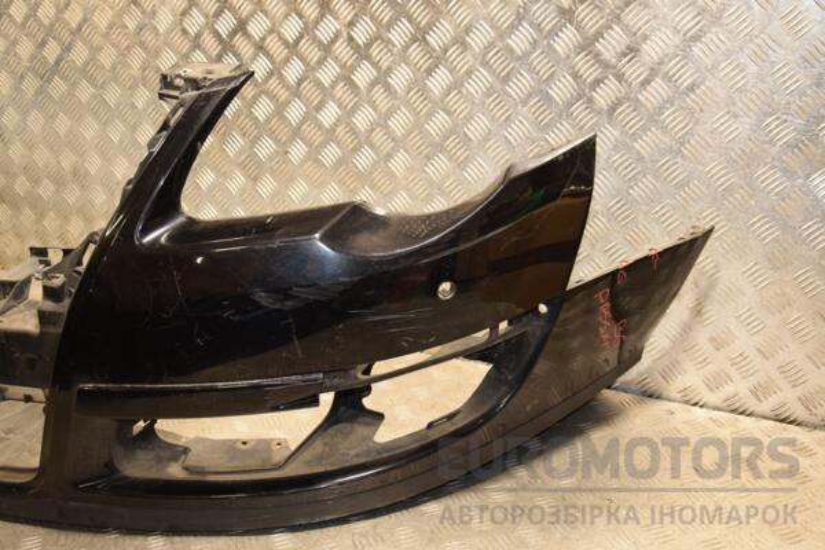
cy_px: 275
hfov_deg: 49.6
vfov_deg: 34.2
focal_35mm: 39
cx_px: 412
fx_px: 894
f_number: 5
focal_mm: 26
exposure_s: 1/100
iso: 800
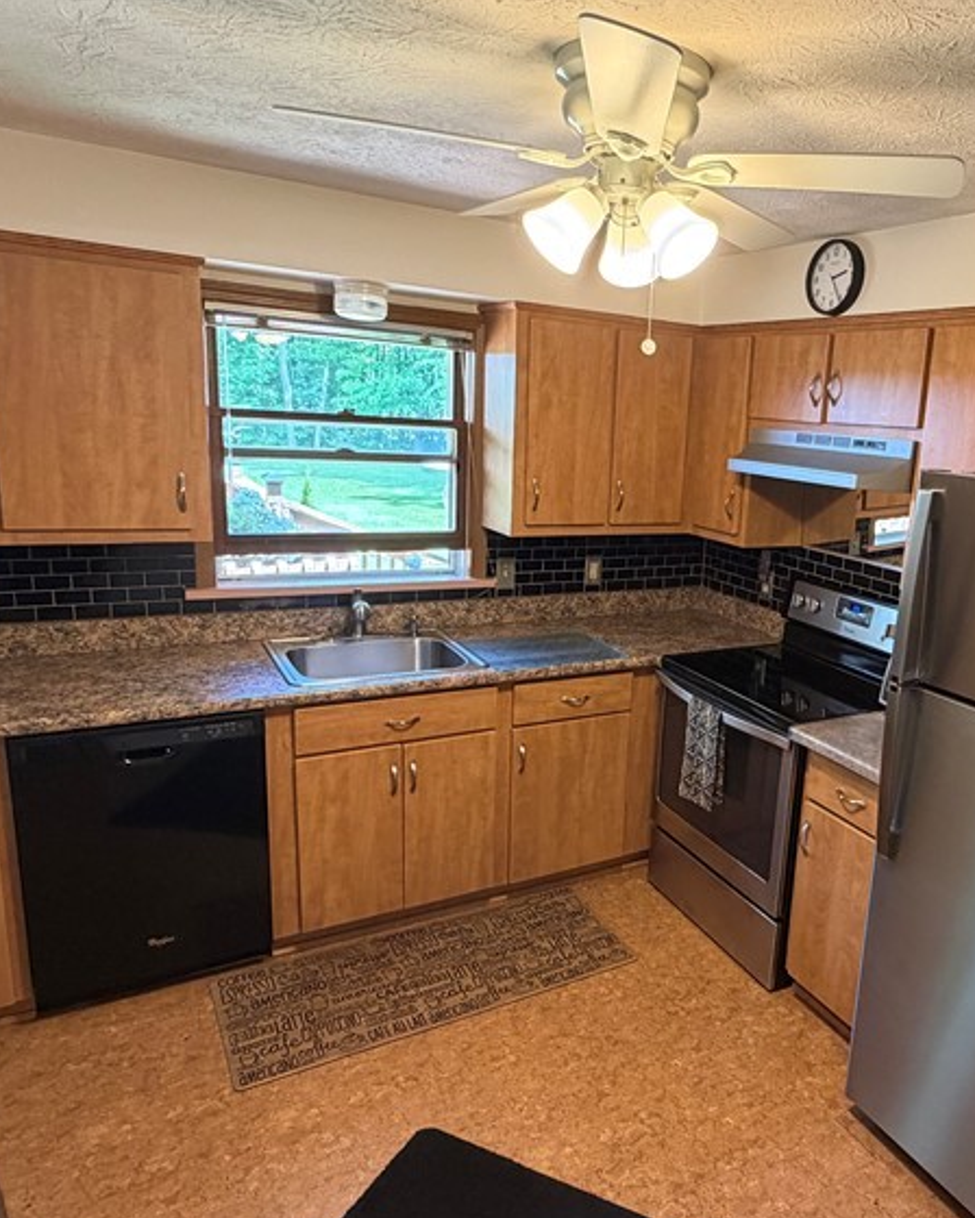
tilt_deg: -12.8
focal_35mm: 25
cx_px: 672
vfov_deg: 68.1
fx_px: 902
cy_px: 620
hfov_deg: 55.3
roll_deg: -3.7
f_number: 2.2
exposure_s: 1/71
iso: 320
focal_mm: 2.22
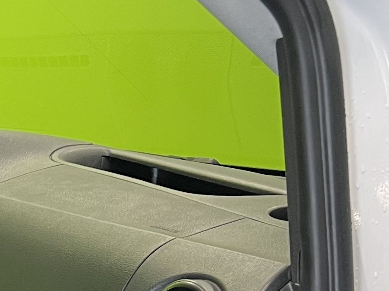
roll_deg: +0.7
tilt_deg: -17.1
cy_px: 489
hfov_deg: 15.5
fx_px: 1304
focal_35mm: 116
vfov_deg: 12.0
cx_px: -208
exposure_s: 1/50
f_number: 1.5
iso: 125
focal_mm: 5.7
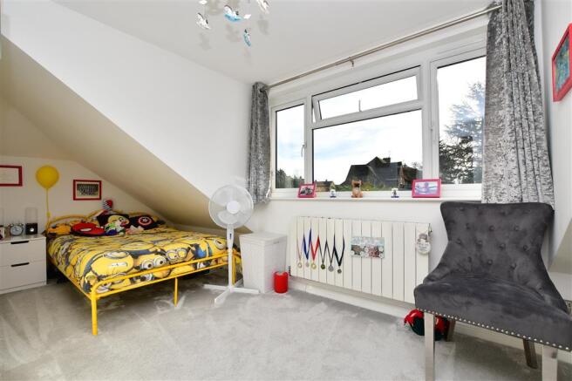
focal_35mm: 15
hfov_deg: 100.4
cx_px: 286
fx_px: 238
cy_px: 190
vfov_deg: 77.3
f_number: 8
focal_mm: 10
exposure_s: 1/250
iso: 200
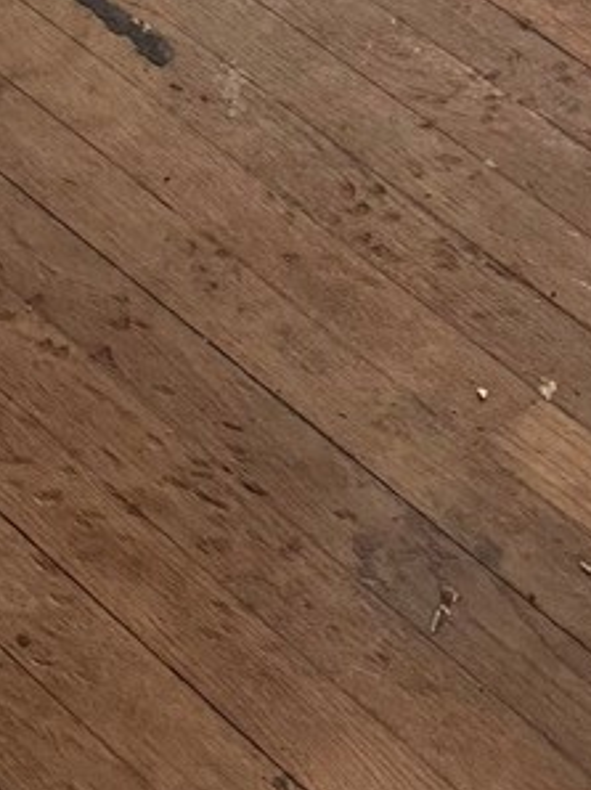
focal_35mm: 165
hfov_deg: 8.6
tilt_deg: -13.1
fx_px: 3761
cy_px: -1699
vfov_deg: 9.2
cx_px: -519
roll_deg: +0.0
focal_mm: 6.76
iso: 80
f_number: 1.78
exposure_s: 1/470
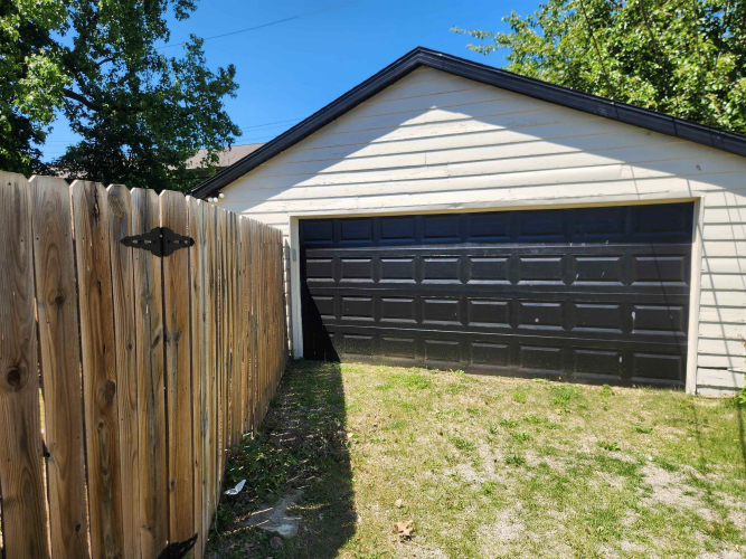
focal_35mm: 23
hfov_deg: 73.9
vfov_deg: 58.9
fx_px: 496
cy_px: 280
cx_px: 373
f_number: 1.8
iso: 20
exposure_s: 1/838
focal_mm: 5.4
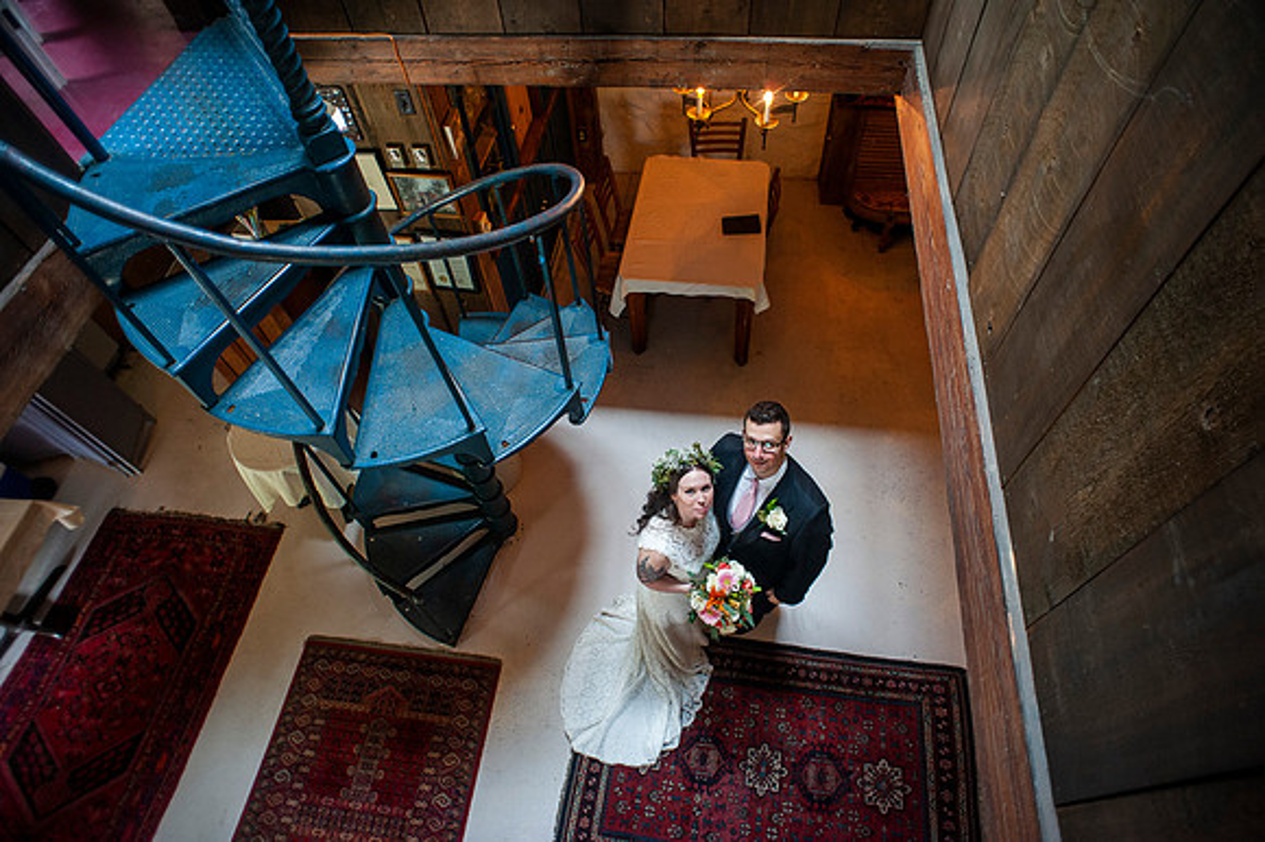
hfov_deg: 84.0
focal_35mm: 20
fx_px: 702
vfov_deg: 61.9
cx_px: 632
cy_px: 421
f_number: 2.8
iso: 1000
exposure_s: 1/80
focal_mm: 20
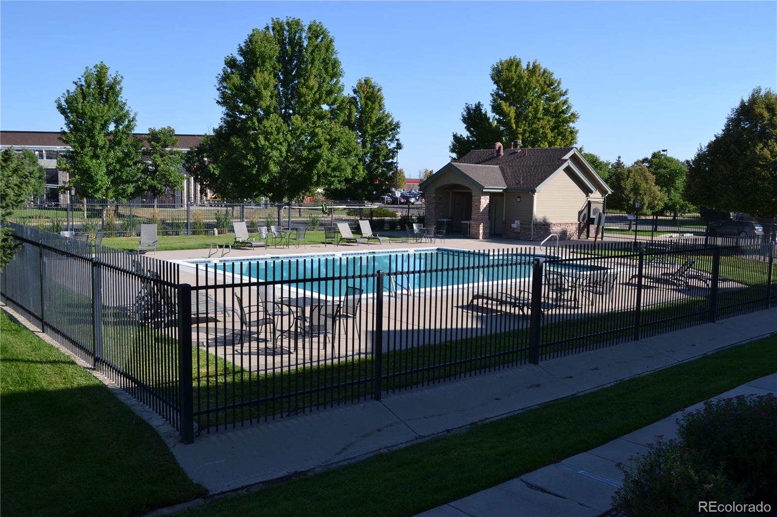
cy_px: 258
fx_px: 647
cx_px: 388
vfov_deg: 43.6
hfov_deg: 61.9
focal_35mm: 30
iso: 100
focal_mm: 20
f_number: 7.1
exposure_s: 1/200
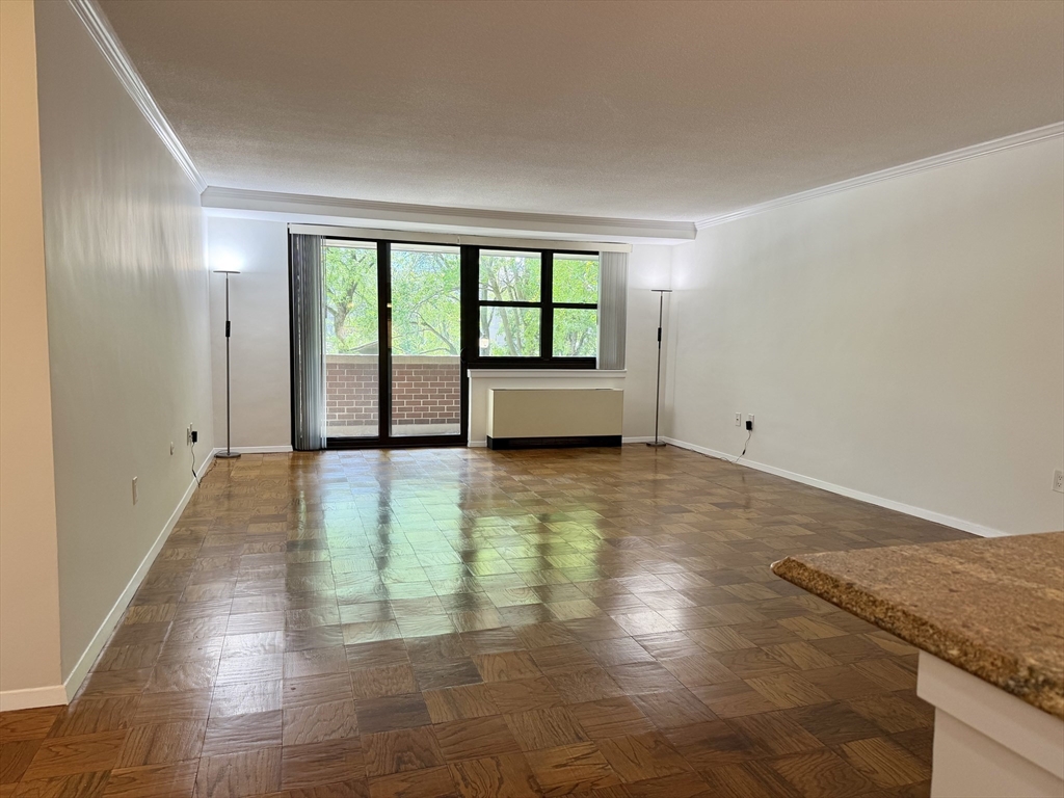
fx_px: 738
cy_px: 399
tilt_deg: -5.5
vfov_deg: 56.8
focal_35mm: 24
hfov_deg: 71.6
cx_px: 532
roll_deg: -1.2
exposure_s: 1/120
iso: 100
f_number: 1.78
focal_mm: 6.76
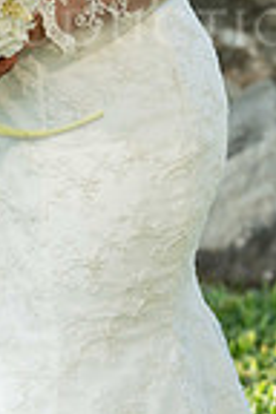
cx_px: -17
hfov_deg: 6.2
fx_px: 2518
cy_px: -72
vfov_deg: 9.3
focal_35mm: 219
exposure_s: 1/500
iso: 500
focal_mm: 70
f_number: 4
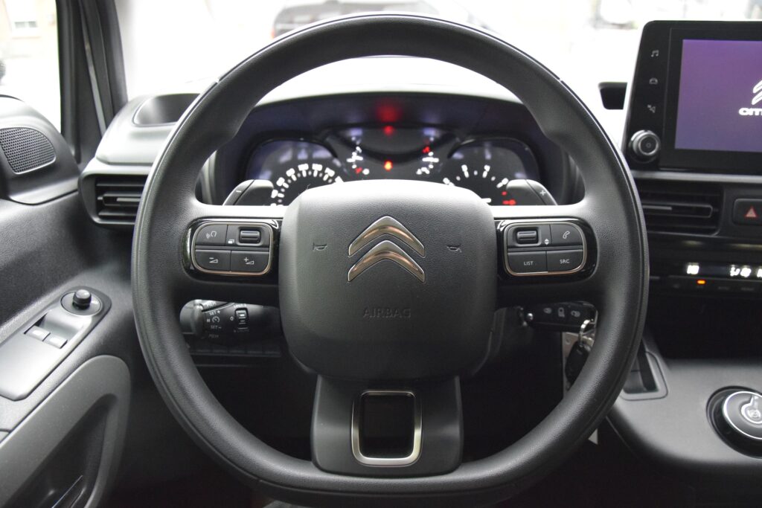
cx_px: 381
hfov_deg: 67.4
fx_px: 572
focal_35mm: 27
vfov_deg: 47.9
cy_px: 254
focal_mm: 18
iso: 4500
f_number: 3.5
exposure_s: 1/60
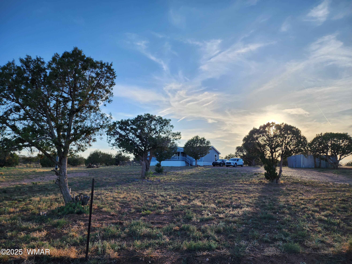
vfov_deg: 58.9
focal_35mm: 23
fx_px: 234
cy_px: 132
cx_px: 176
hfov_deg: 73.9
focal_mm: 6.4
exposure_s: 1/848
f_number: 1.8
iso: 12
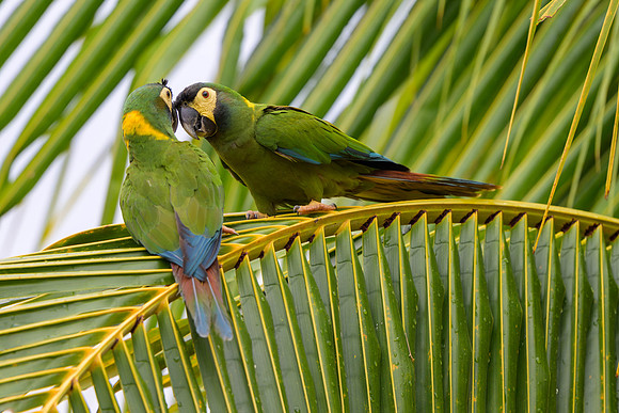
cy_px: 177
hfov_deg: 2.2
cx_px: 223
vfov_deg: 1.4
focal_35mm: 955
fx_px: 16431
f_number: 2.8
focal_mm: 400
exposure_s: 1/640
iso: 100
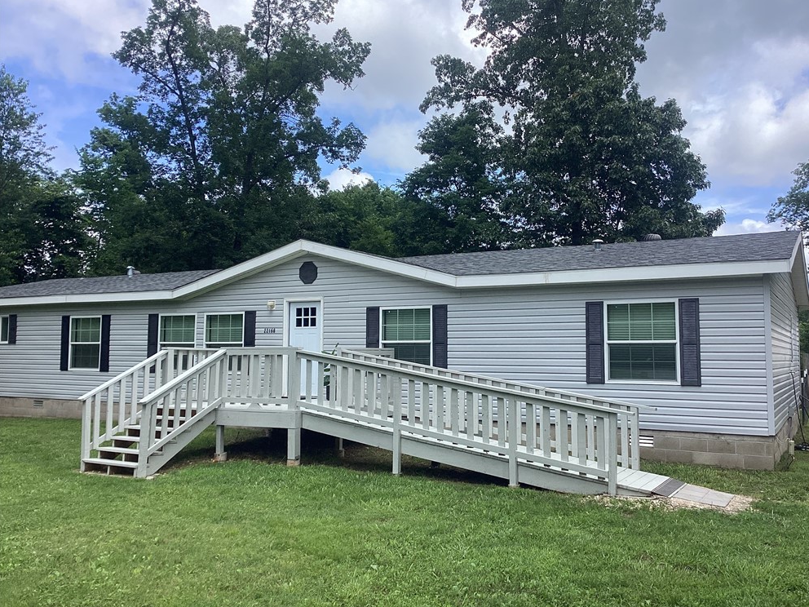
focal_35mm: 32
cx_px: 416
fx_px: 748
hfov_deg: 56.8
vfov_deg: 44.2
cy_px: 299
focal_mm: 3.3
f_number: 2.4
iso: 25
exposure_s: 1/702
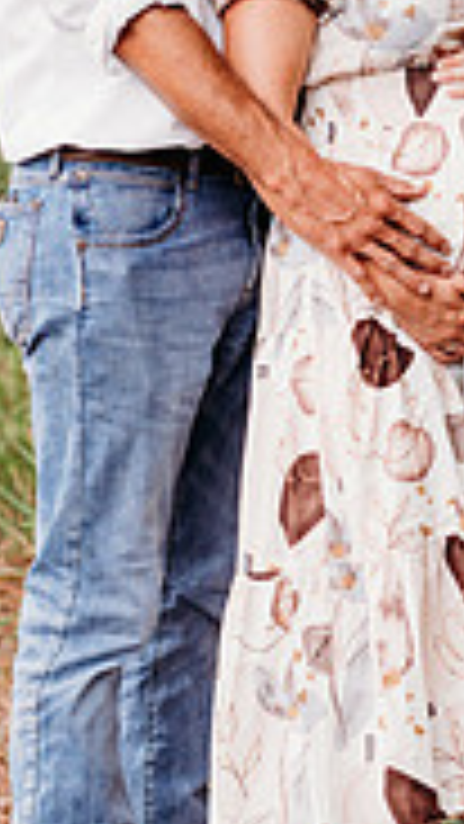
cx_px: 261
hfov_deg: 5.5
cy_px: 180
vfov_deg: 9.8
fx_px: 4788
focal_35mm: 219
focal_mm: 85
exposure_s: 1/200
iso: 320
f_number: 2.5
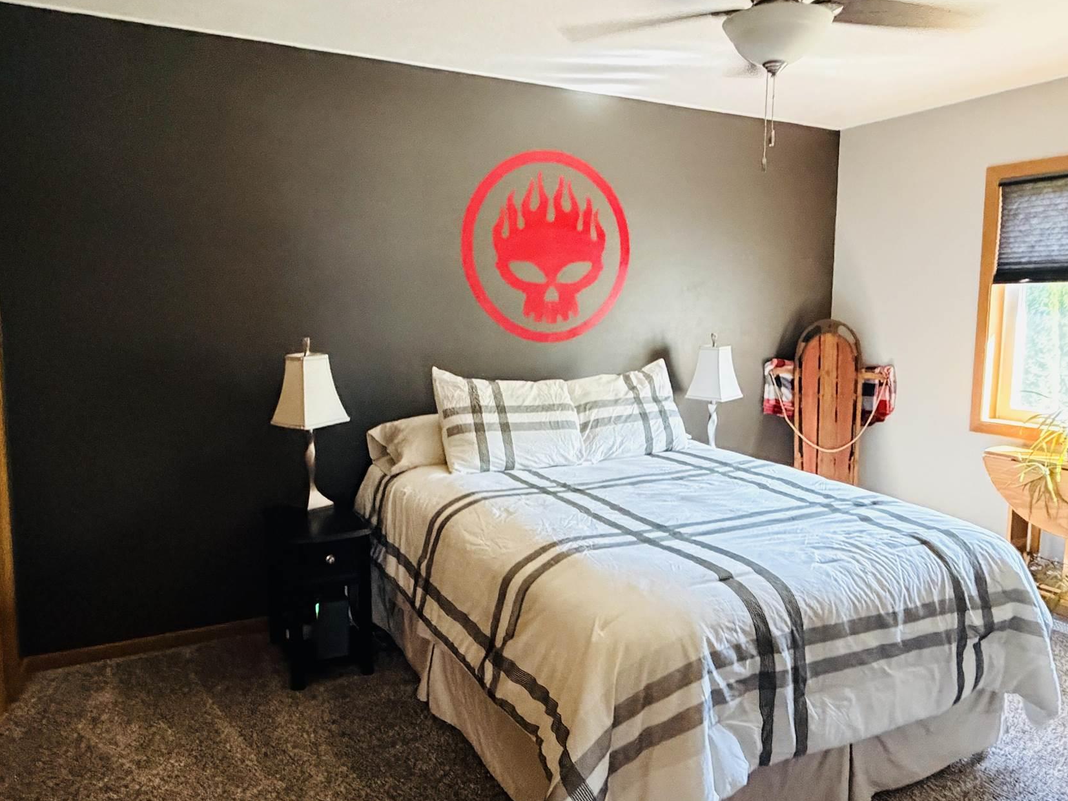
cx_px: 567
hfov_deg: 67.2
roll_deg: +0.1
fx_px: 802
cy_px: 394
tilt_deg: -6.7
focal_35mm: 26
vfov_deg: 53.1
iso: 640
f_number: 2.2
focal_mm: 2.22
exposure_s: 1/60
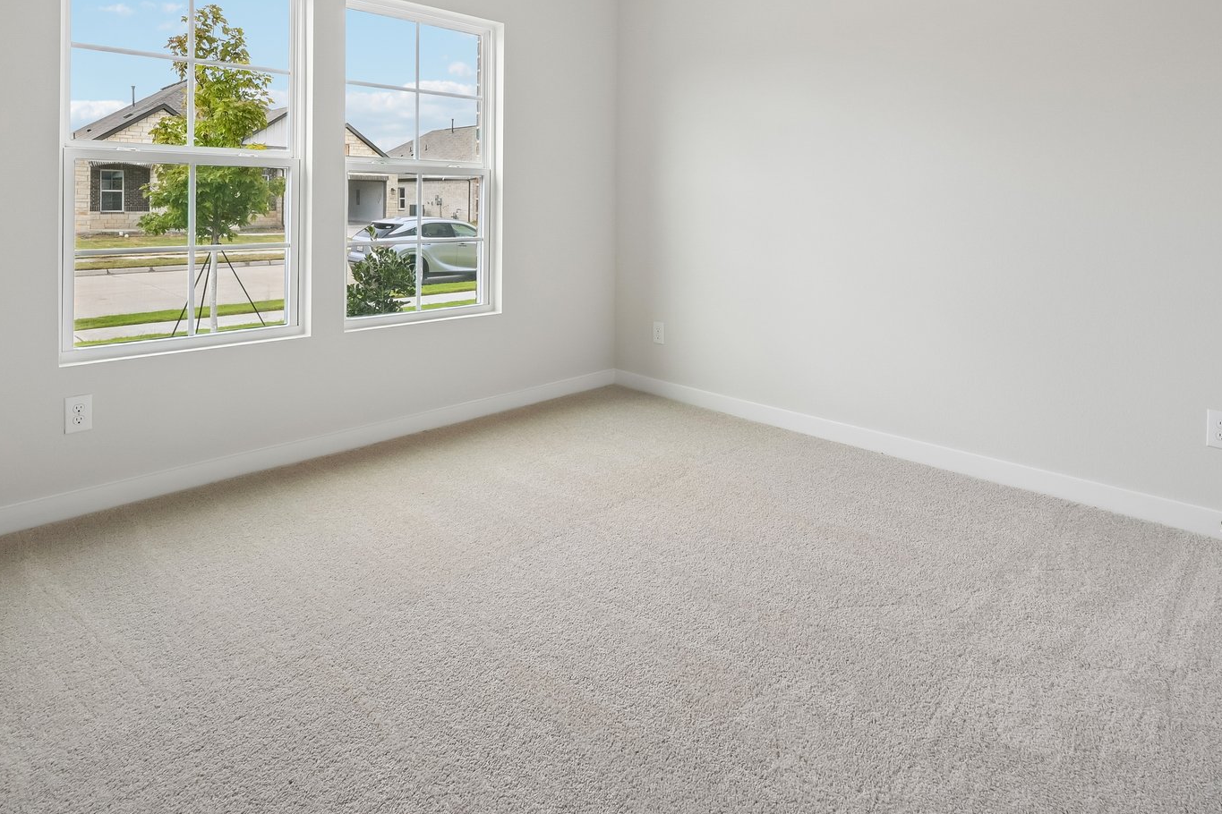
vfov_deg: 56.6
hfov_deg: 81.0
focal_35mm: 21
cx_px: 553
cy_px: 207
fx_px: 713
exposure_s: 1/160
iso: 250
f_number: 9
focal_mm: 14
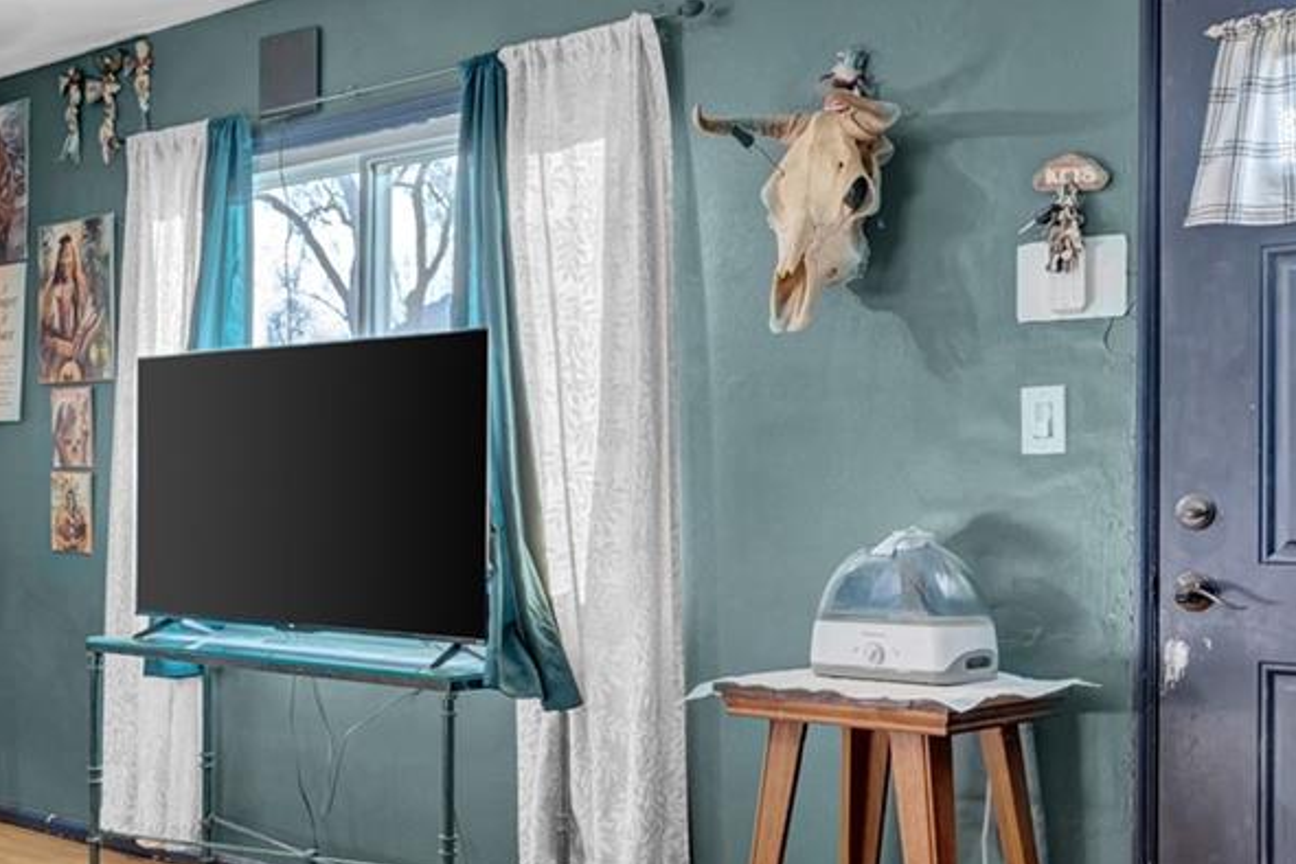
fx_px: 1656
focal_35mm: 46
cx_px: 226
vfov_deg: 29.2
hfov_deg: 40.6
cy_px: 465
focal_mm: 17
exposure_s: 1/4
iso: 320
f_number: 8
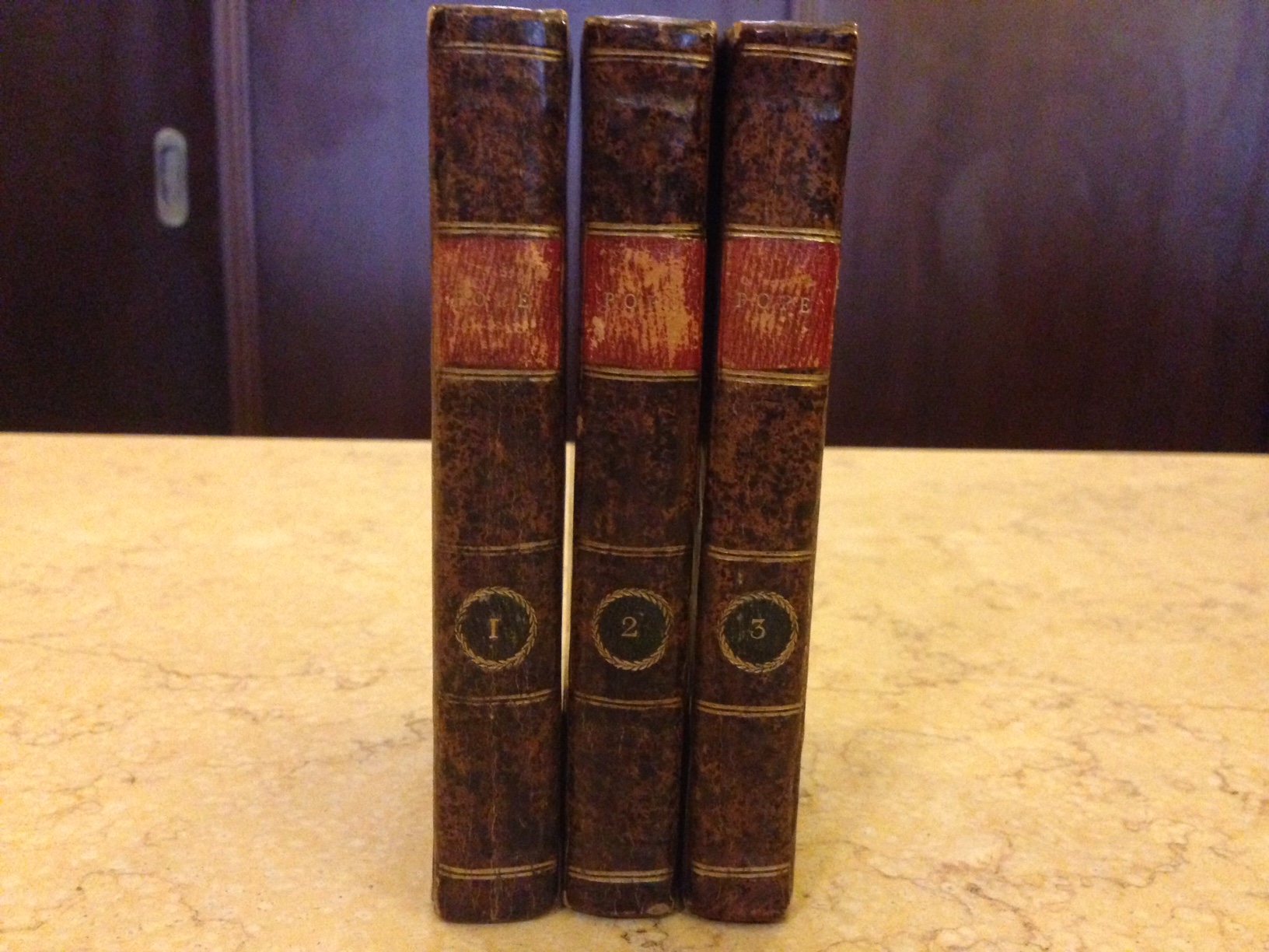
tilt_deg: -12.1
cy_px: 476
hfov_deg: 55.4
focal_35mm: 33
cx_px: 634
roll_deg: -2.1
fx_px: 1210
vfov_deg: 42.9
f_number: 2.4
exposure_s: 1/15
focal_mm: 4.12
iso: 800
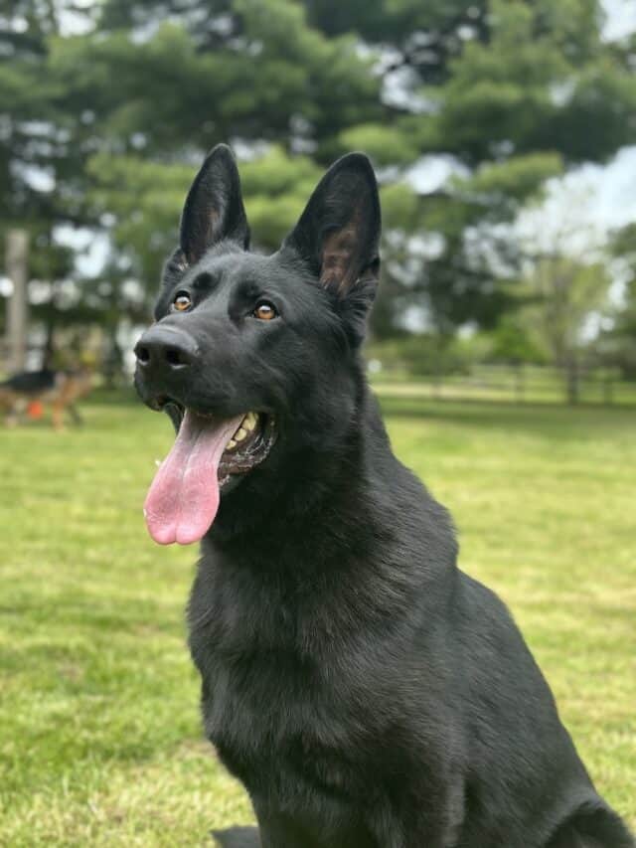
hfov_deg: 30.3
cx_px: 318
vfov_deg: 39.7
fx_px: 1176
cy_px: 424
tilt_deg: -1.9
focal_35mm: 48
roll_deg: -1.3
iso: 80
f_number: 1.78
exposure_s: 1/1613
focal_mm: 6.86
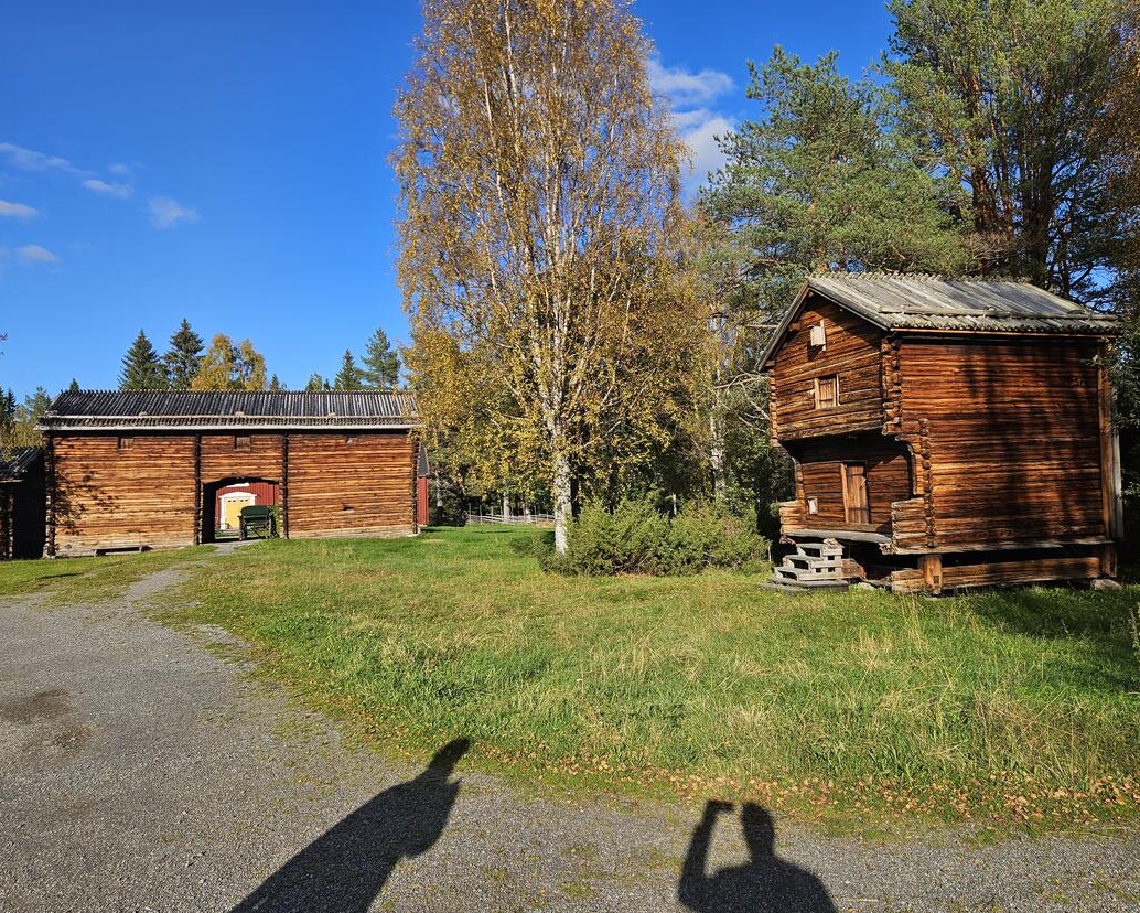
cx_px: 602
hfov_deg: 68.0
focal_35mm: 25
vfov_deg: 56.8
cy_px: 453
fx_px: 844
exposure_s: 1/1718
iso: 25
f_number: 1.8
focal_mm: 5.4
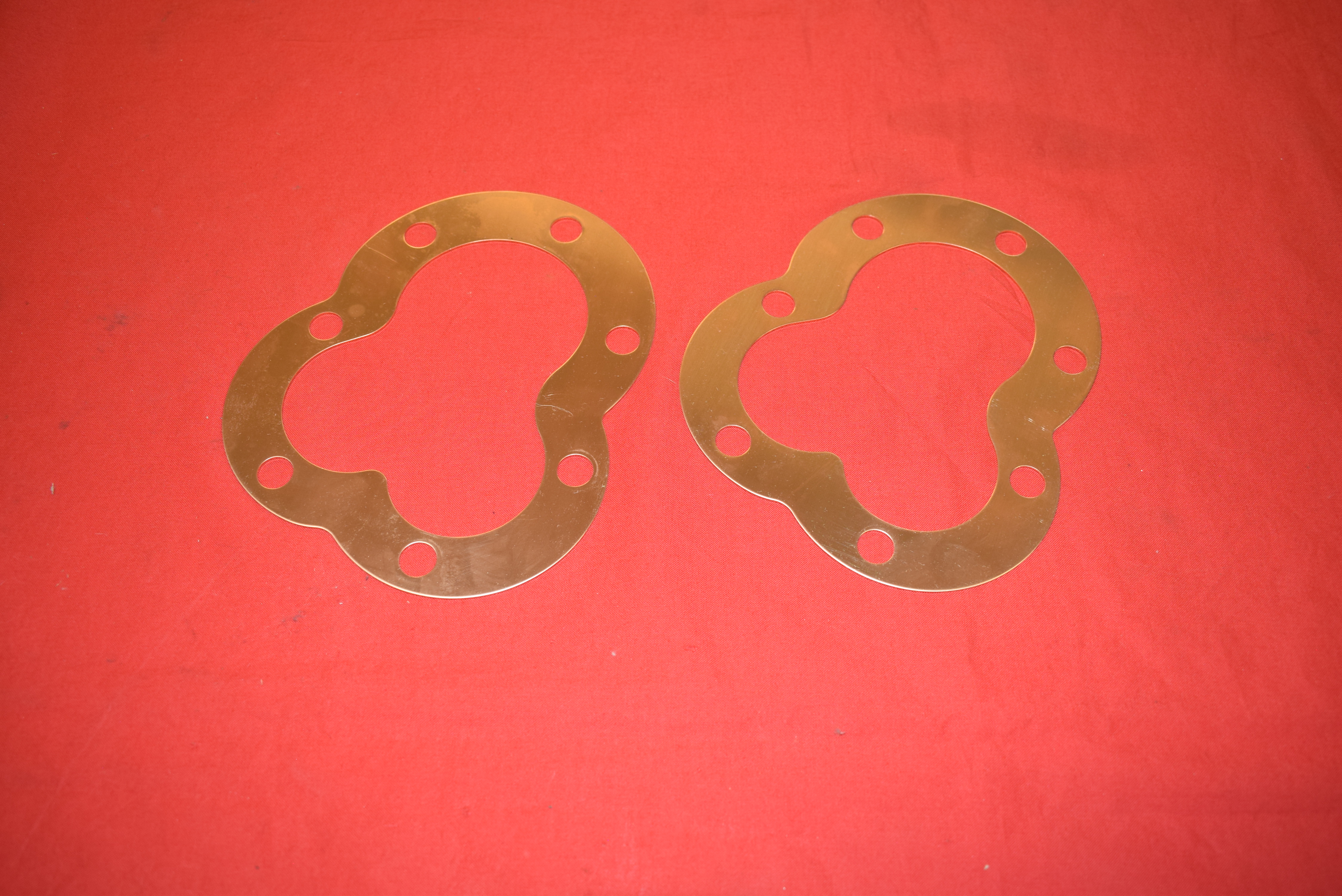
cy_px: 448
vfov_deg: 41.7
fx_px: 1174
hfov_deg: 59.5
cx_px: 671
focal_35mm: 32
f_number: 5
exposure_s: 1/60
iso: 500
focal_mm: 21
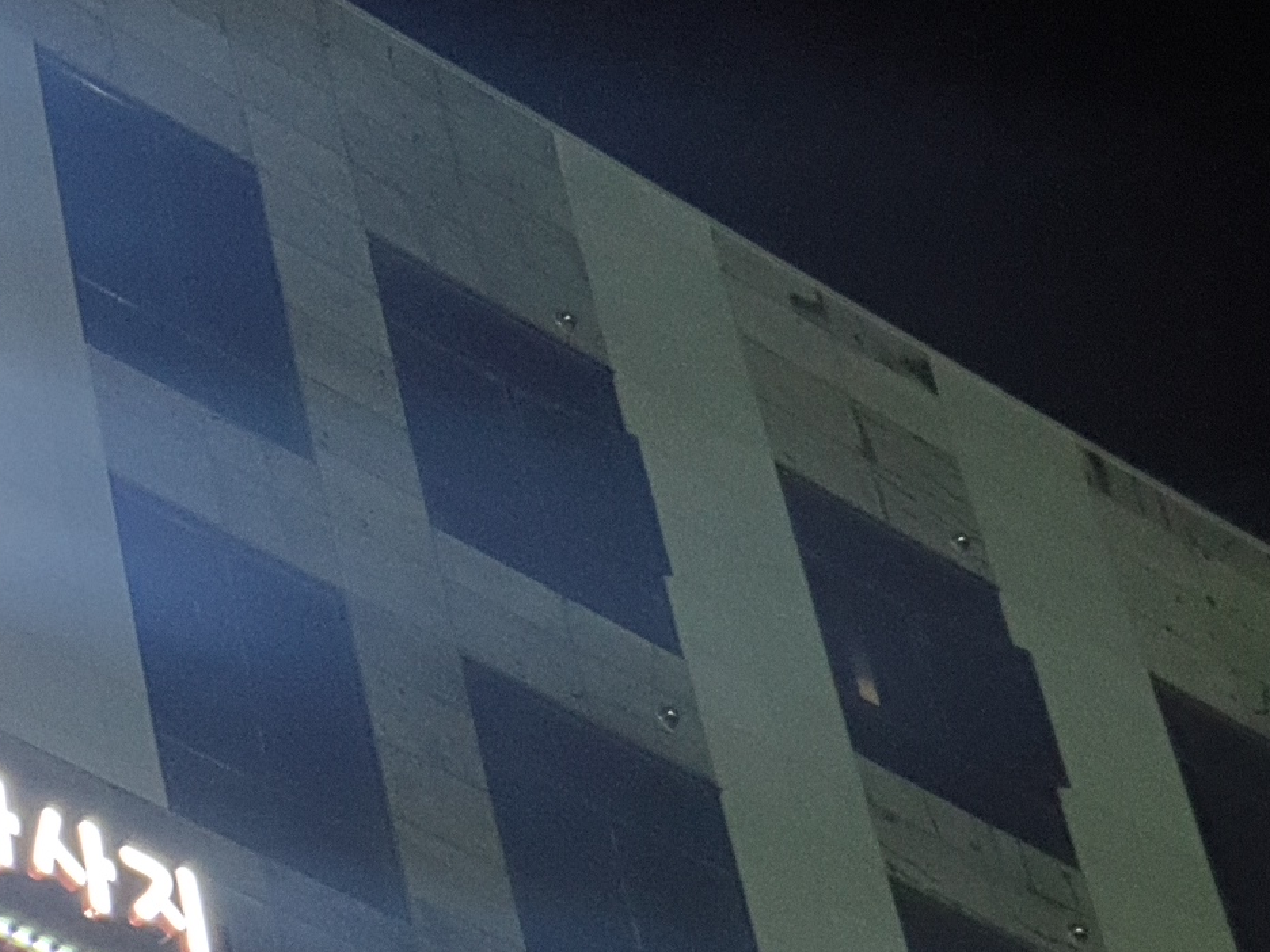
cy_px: 827
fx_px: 5870
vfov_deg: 9.2
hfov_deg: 11.8
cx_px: -650
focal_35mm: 160
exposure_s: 1/24
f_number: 2.4
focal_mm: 6
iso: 160
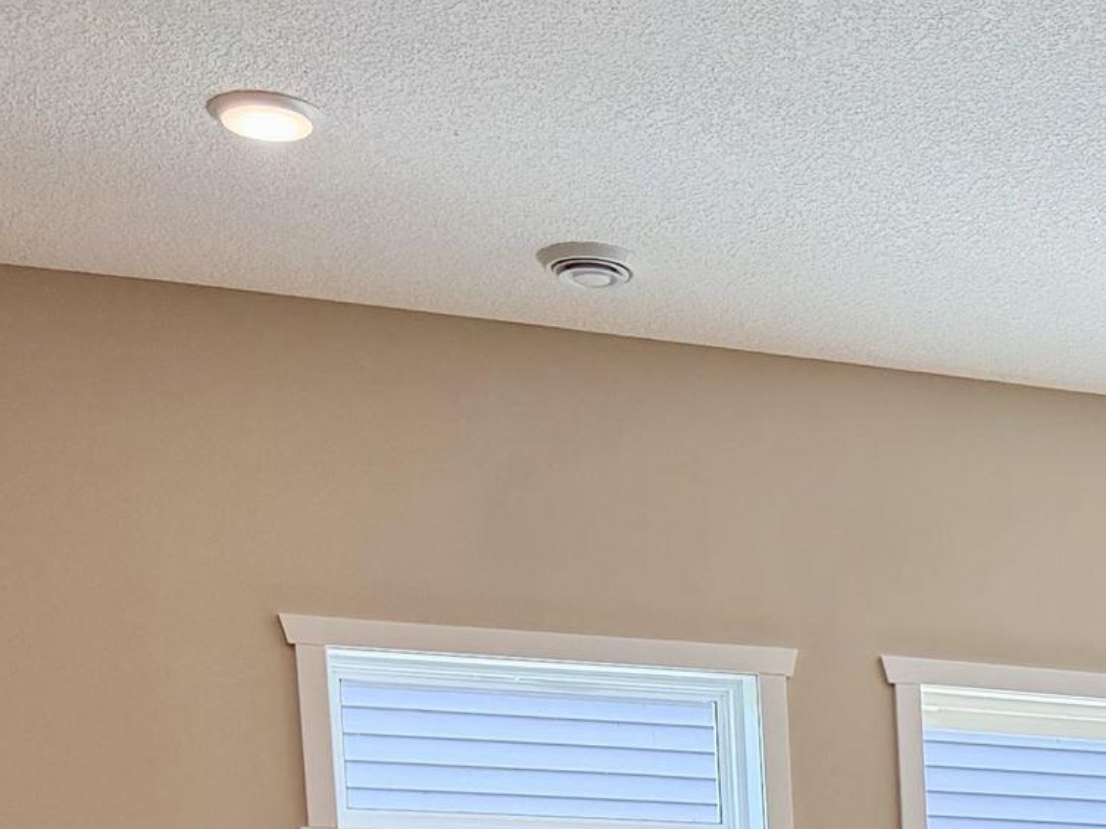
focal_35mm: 98
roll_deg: -1.0
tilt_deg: -9.8
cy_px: 1554
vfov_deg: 13.4
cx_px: 1808
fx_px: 3131
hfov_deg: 17.4
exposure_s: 1/301
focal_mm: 6.76
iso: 80
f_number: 1.78
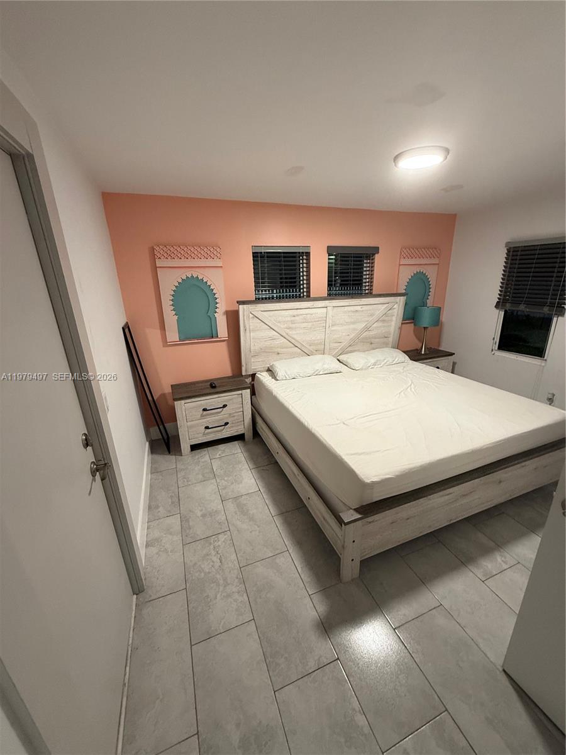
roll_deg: +2.1
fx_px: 305
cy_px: 378
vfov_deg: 102.1
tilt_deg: -19.6
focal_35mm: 14
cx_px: 283
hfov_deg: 85.7
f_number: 2.2
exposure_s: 1/60
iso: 250
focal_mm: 2.22
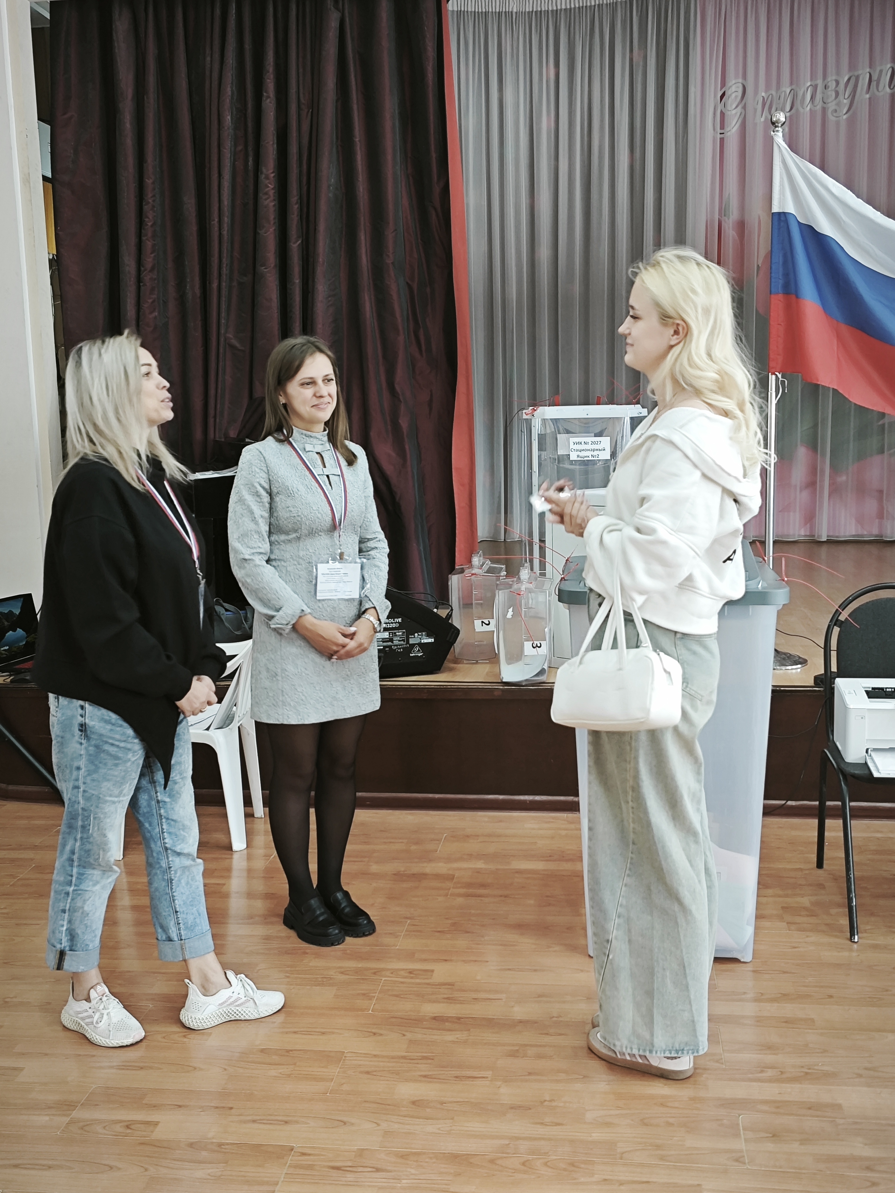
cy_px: 596
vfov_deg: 50.1
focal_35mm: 37
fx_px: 1276
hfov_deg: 38.7
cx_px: 448
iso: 320
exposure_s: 1/50
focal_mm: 5.43
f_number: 1.8
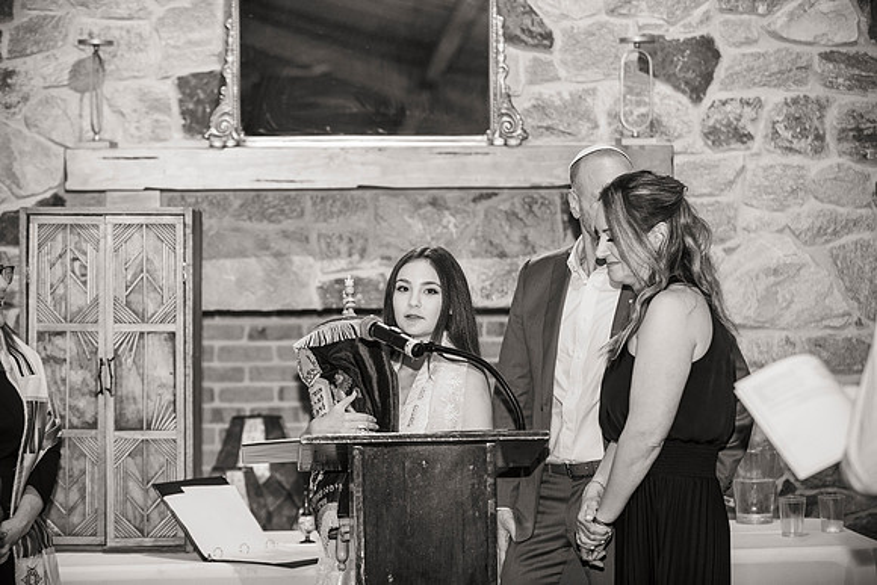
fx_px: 2388
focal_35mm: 98
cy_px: 292
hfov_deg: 20.8
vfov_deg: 14.0
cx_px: 438
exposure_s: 1/125
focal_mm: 98
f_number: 3.2
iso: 1250
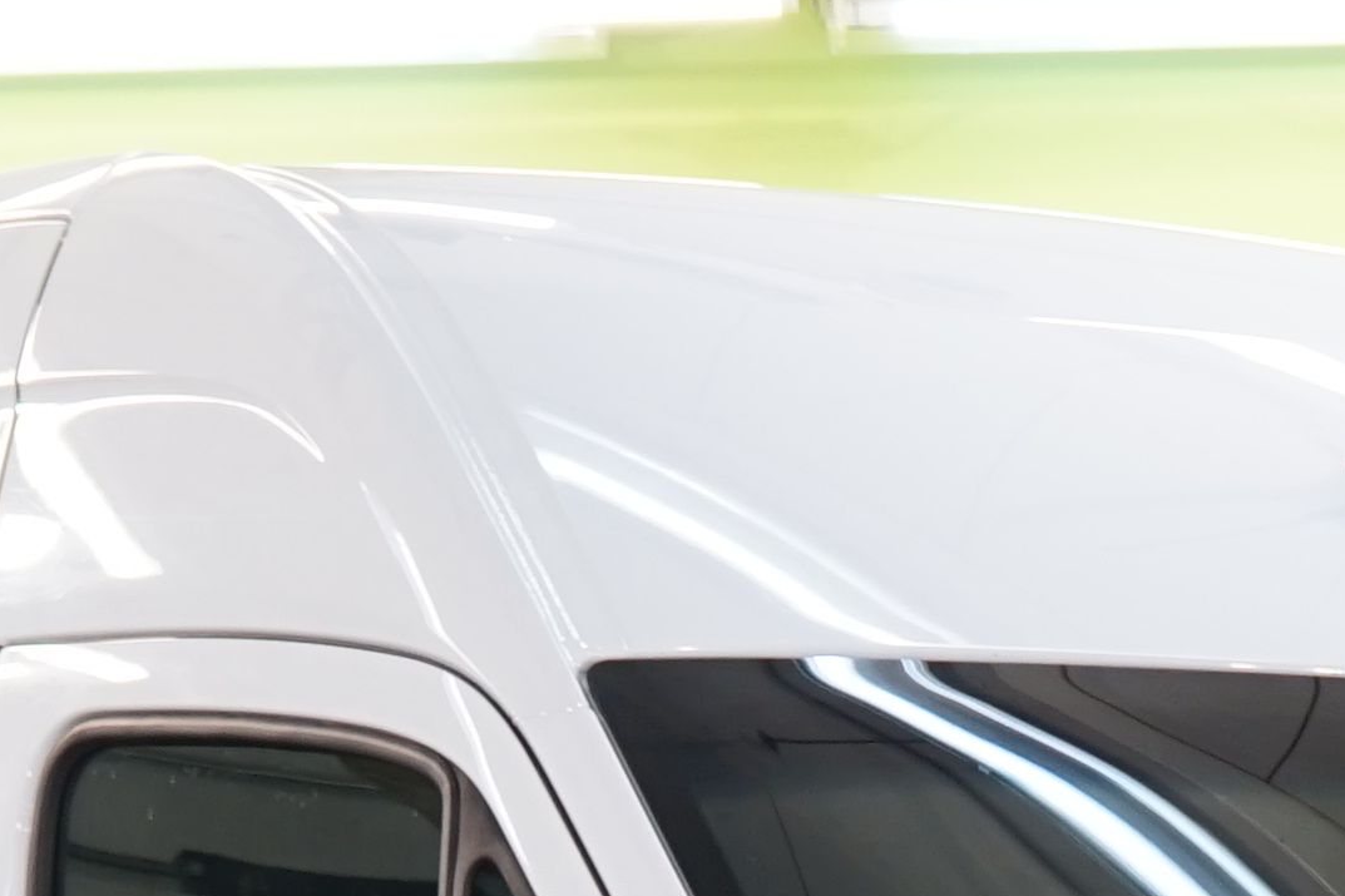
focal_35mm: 302
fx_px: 11281
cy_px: 2018
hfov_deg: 6.8
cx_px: 688
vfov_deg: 4.5
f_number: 6.3
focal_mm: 54
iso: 400
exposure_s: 1/25
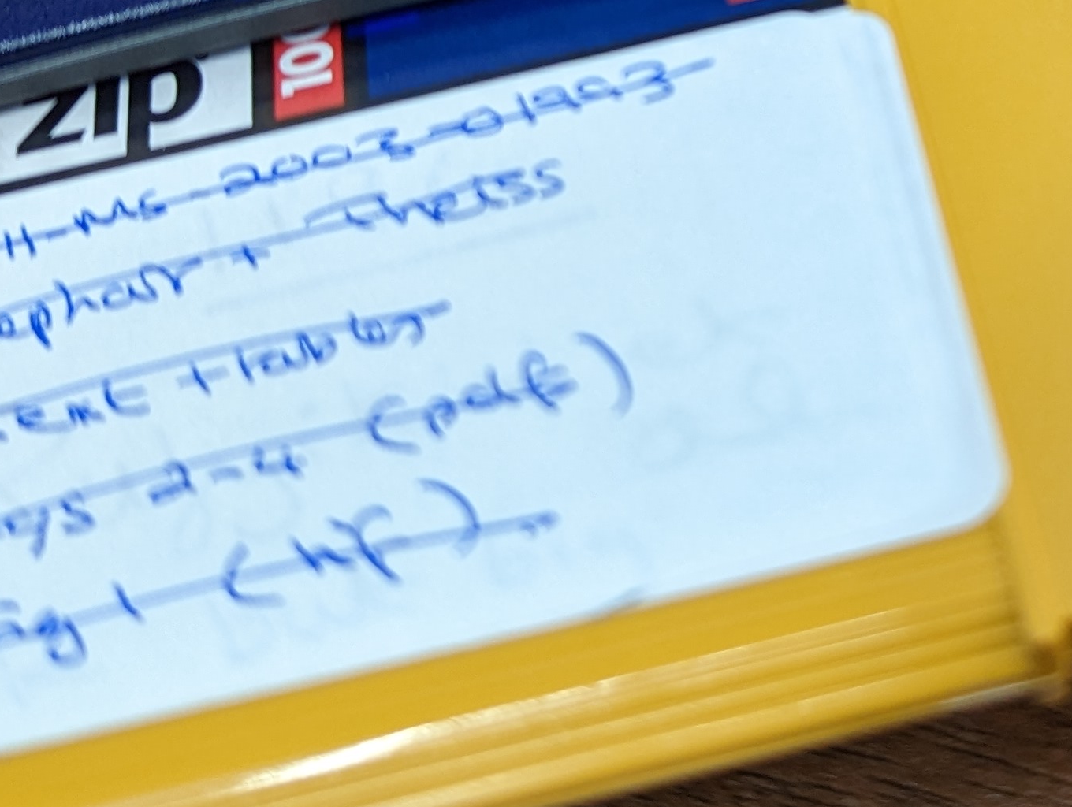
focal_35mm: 72
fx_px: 2233
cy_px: 12
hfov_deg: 26.1
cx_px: 968
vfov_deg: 19.9
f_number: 1.85
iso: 186
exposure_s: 1/58.1
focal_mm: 6.81
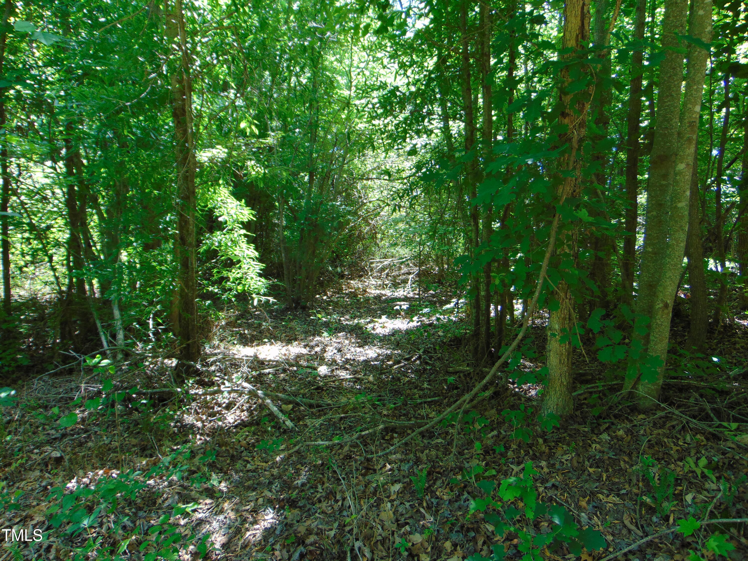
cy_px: 280
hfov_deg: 69.4
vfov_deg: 54.9
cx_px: 374
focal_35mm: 25
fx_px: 540
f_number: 3
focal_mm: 4.5
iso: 80
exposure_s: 1/60
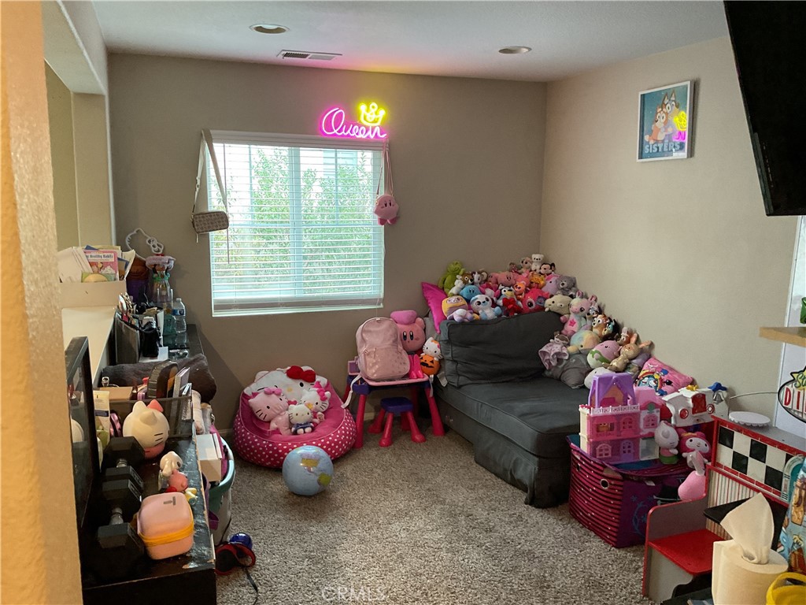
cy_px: 302
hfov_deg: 61.7
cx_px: 403
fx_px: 675
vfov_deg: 48.2
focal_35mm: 29
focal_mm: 3
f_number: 1.8
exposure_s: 1/60
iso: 250
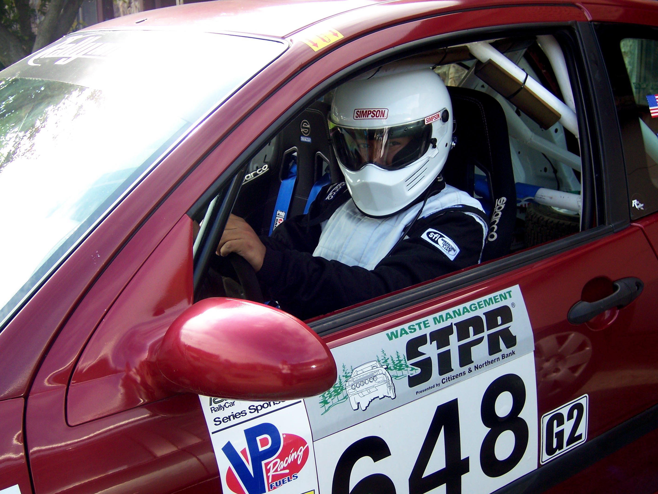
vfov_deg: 32.2
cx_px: 329
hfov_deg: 42.0
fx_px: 856
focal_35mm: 45
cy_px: 247
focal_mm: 7.5
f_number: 3.1
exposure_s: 1/200
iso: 80
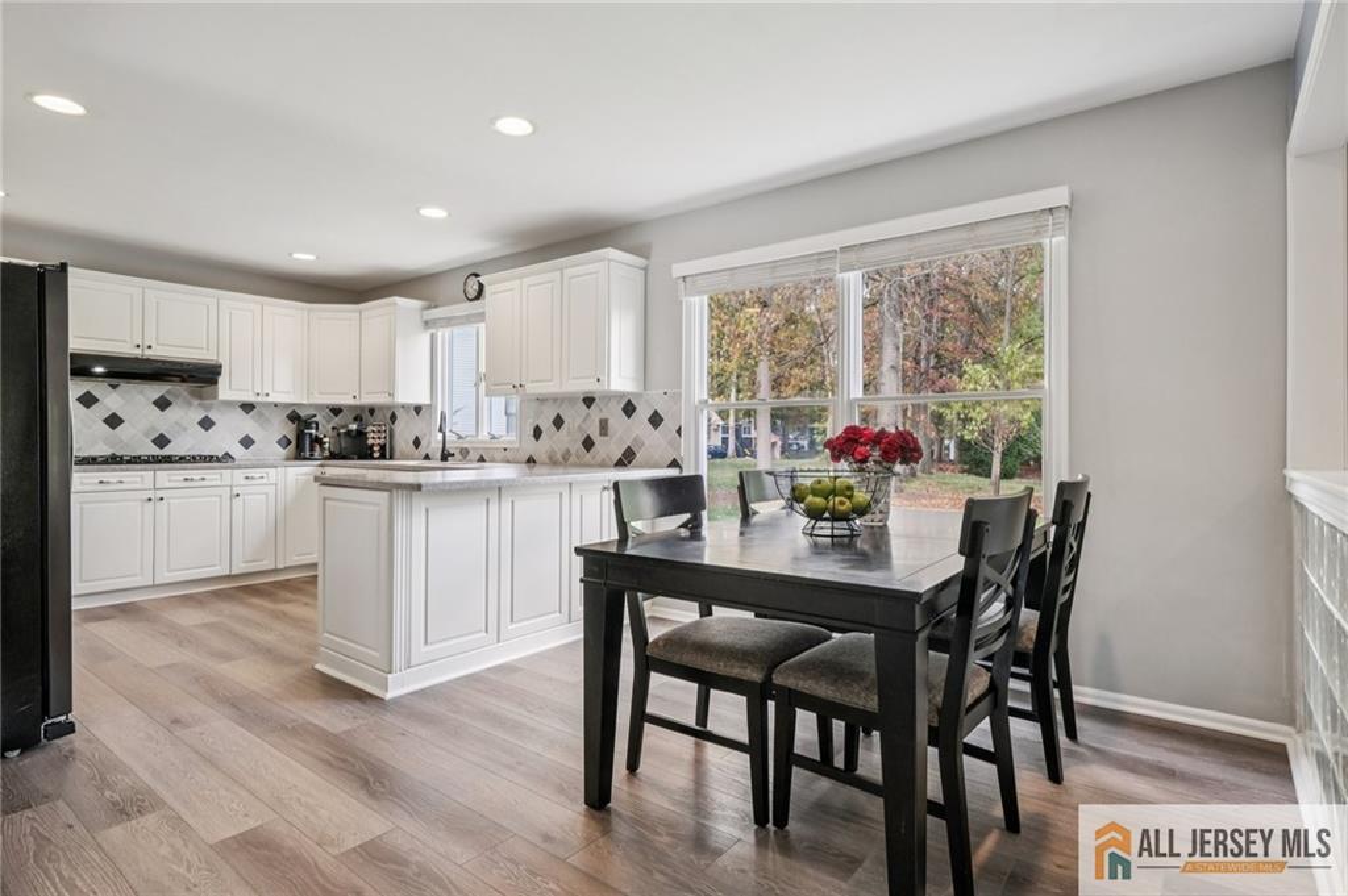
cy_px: 448
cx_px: 674
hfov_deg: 93.3
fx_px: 636
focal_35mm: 17
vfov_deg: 70.3
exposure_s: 1/60
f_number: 6.4
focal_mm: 11.5
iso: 400
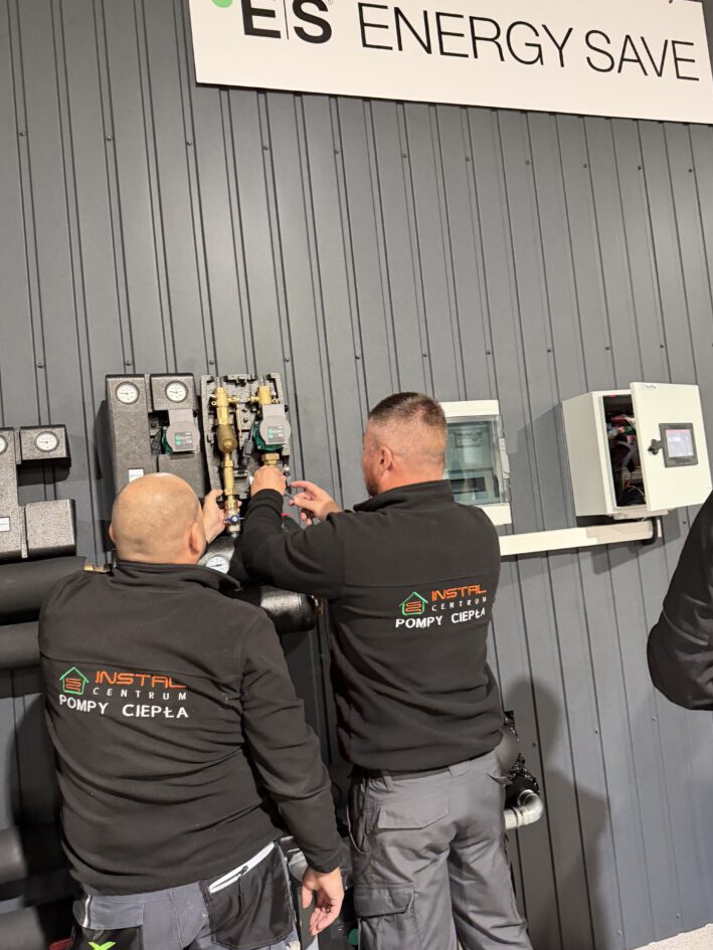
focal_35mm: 26
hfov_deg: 53.1
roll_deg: +4.3
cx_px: 362
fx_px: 714
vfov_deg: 67.3
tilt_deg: +3.7
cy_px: 478
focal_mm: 6.76
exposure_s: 1/50
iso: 800
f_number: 1.78
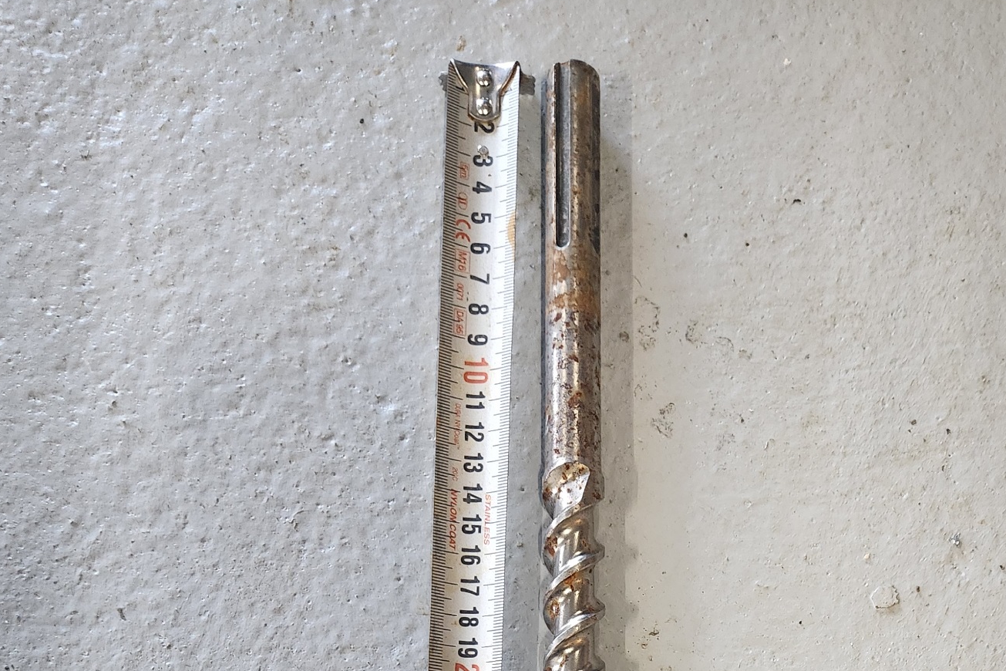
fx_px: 1229
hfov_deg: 43.9
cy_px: 914
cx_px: 671
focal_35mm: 44
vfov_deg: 25.4
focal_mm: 5.4
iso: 640
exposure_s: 1/50
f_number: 1.8
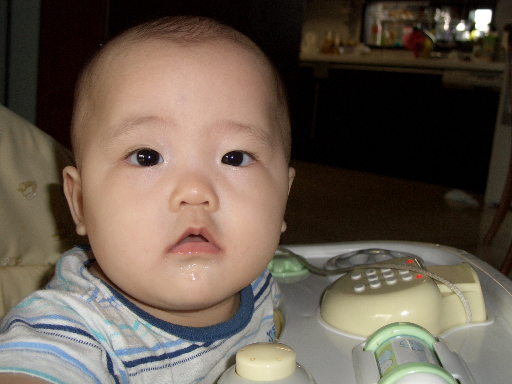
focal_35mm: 43
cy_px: 192
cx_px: 256
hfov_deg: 43.9
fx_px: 636
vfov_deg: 33.6
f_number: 3
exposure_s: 1/60
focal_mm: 9.2
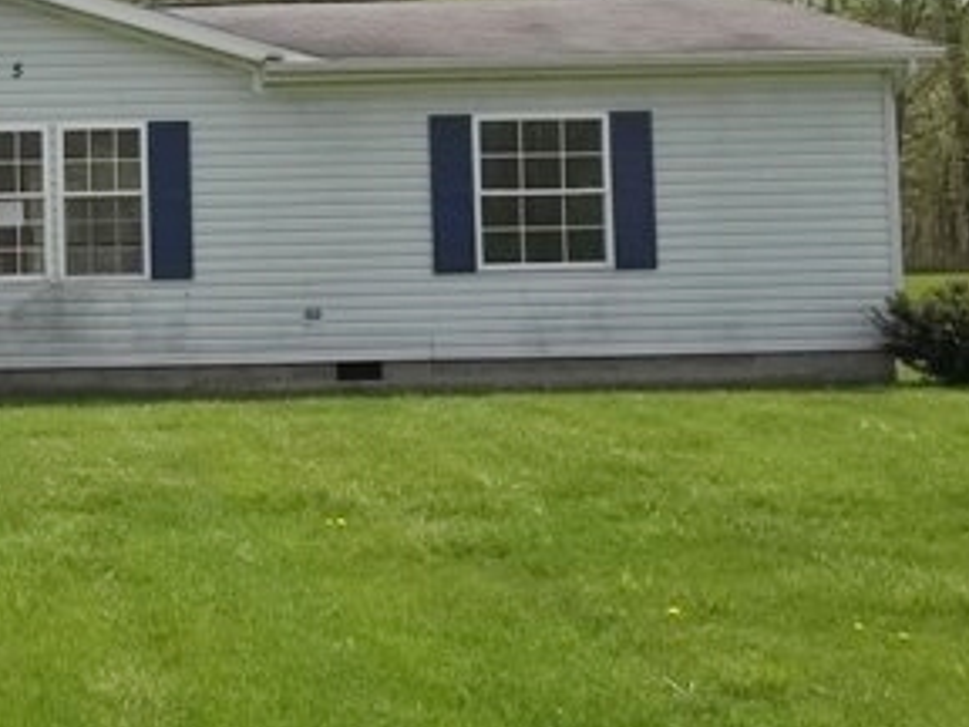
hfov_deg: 25.8
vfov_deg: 20.5
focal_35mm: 71
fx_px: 1987
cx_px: -30
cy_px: 162
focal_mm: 5.7
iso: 64
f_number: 8.8
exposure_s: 1/200
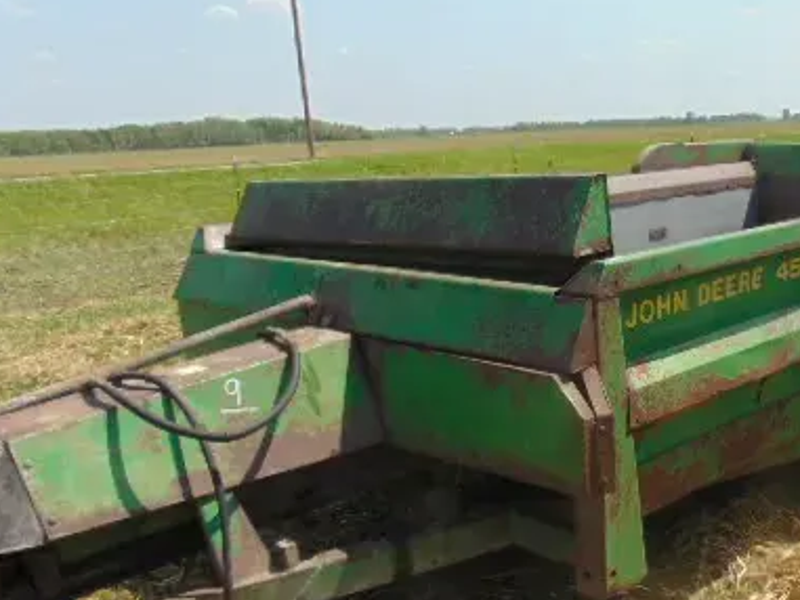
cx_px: 565
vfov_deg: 34.1
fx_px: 971
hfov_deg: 43.8
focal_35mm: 42
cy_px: 390
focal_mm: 4.5
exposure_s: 1/250
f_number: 7.7
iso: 80
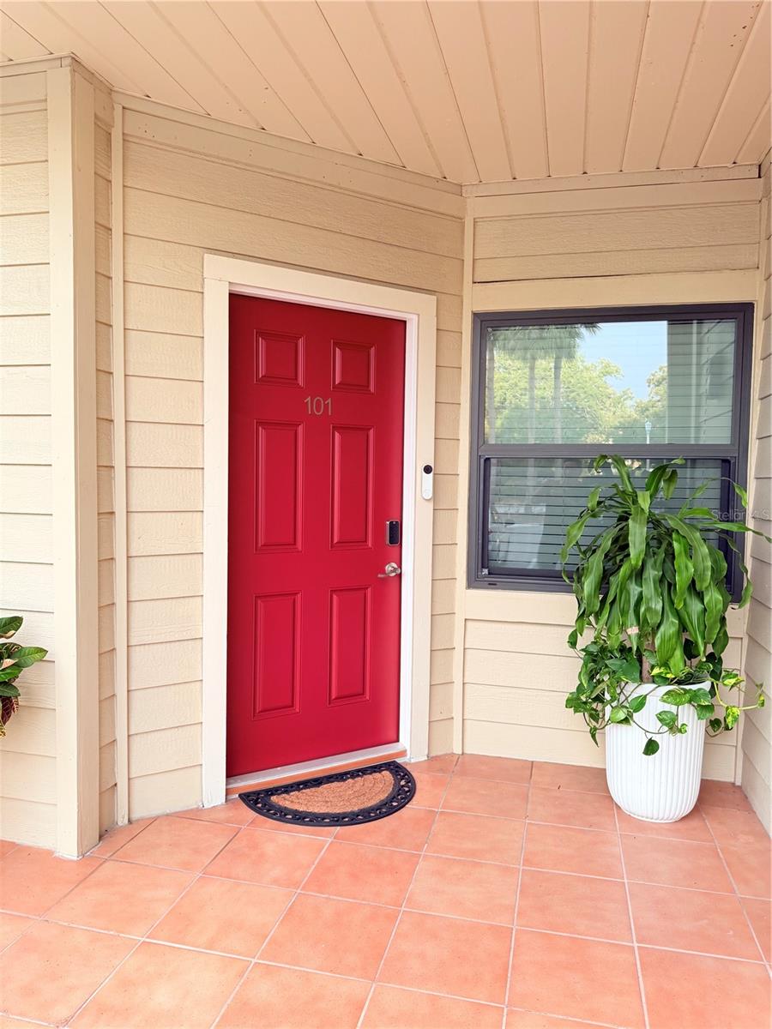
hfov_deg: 56.8
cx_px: 386
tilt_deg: -3.0
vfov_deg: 71.6
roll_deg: -0.9
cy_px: 514
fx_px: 714
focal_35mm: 24
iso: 160
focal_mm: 6.76
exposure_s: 1/121
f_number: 1.78
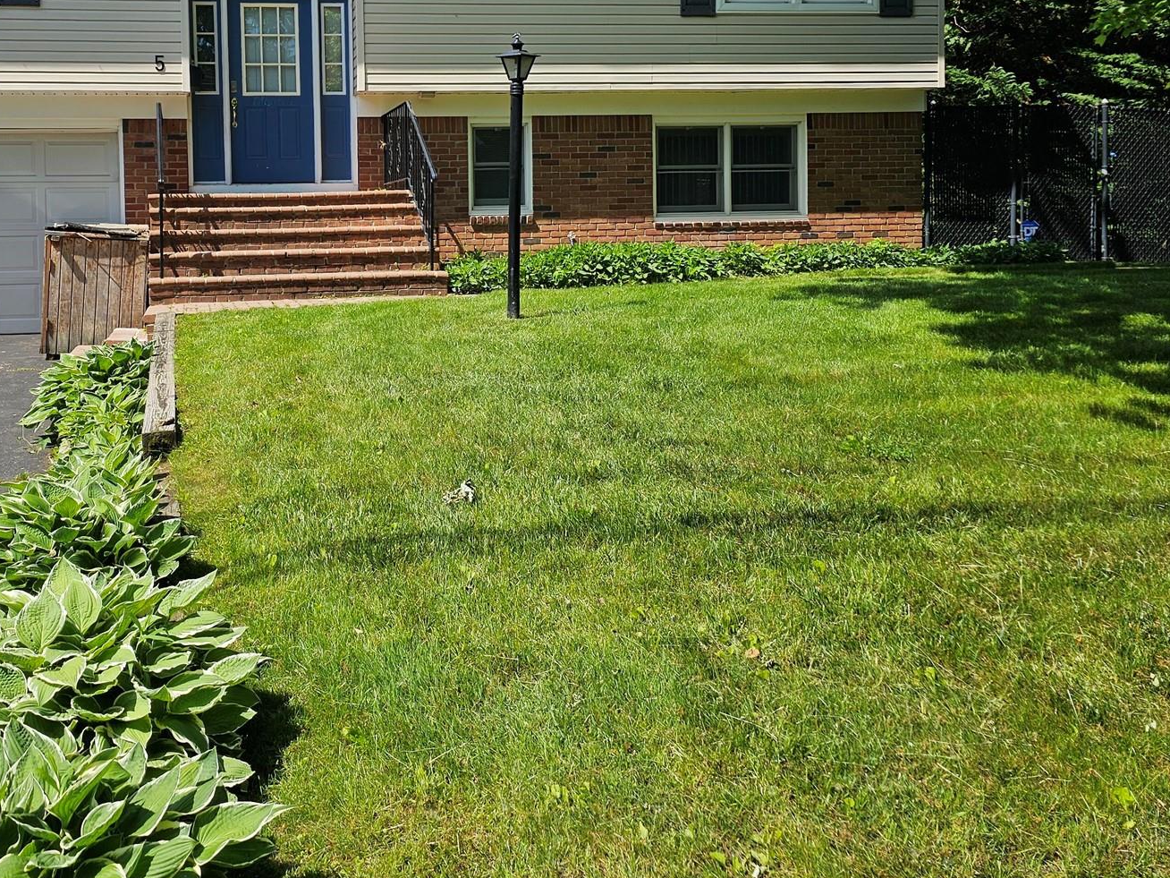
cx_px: 360
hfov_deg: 50.1
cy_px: 255
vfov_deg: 38.9
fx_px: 1217
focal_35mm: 36
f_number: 1.7
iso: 10
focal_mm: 6.3
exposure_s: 1/622
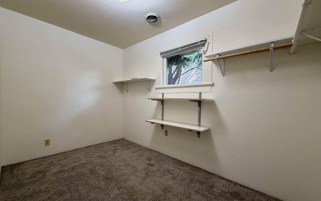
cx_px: 161
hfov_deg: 101.5
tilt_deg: -2.7
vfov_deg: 74.8
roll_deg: -1.1
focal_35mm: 15
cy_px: 106
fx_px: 131
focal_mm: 2.22
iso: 200
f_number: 2.2
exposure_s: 1/60
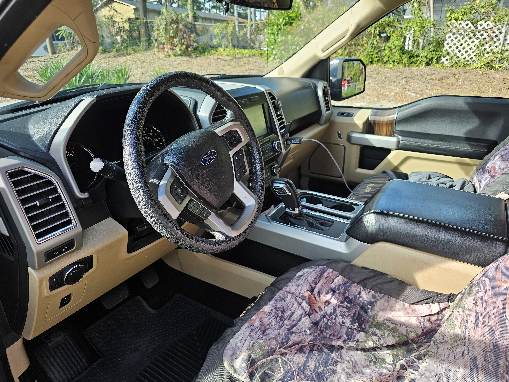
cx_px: 254
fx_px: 338
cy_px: 191
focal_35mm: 23
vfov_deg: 58.9
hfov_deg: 73.9
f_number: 1.7
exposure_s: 1/180
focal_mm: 6.3
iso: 32
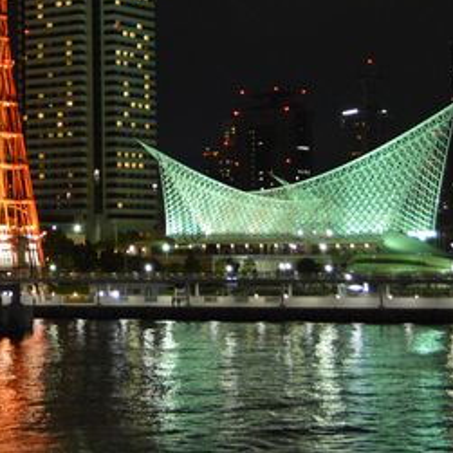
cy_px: 74
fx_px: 1540
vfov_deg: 16.6
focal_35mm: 104
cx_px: 29
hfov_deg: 16.5
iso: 3200
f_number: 4.8
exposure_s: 1/20
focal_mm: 32
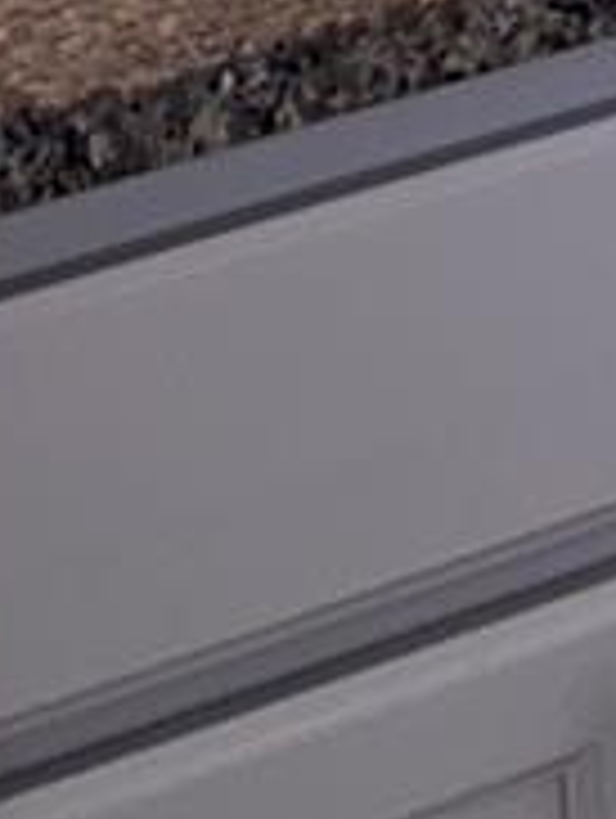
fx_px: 4048
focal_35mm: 171
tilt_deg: -8.3
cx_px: 1677
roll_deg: +1.3
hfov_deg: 7.8
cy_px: -1305
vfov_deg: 9.8
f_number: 1.6
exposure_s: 1/120
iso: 50
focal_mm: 5.96
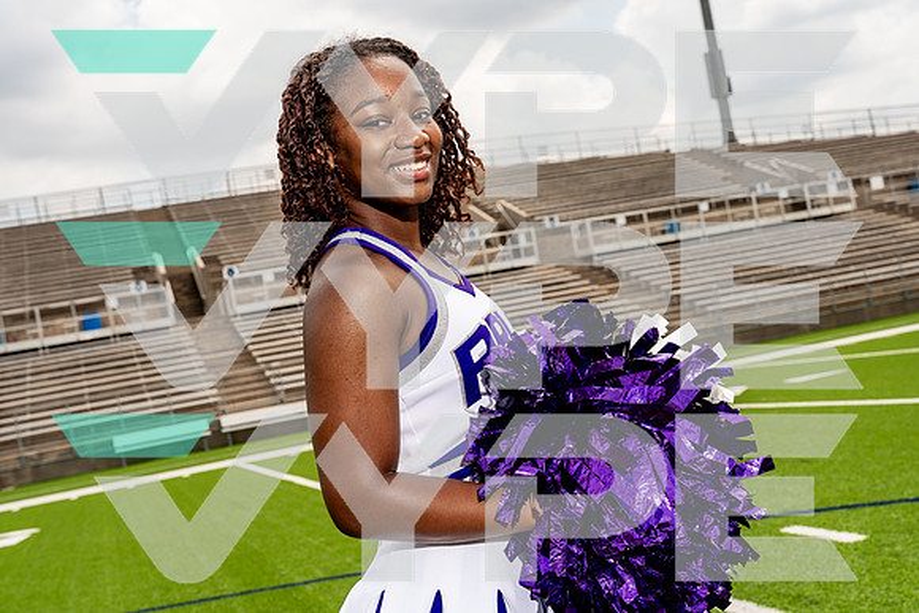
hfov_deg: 39.6
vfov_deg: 27.0
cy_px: 306
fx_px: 1277
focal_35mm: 50
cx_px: 460
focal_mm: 50
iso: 100
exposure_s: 1/250
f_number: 8
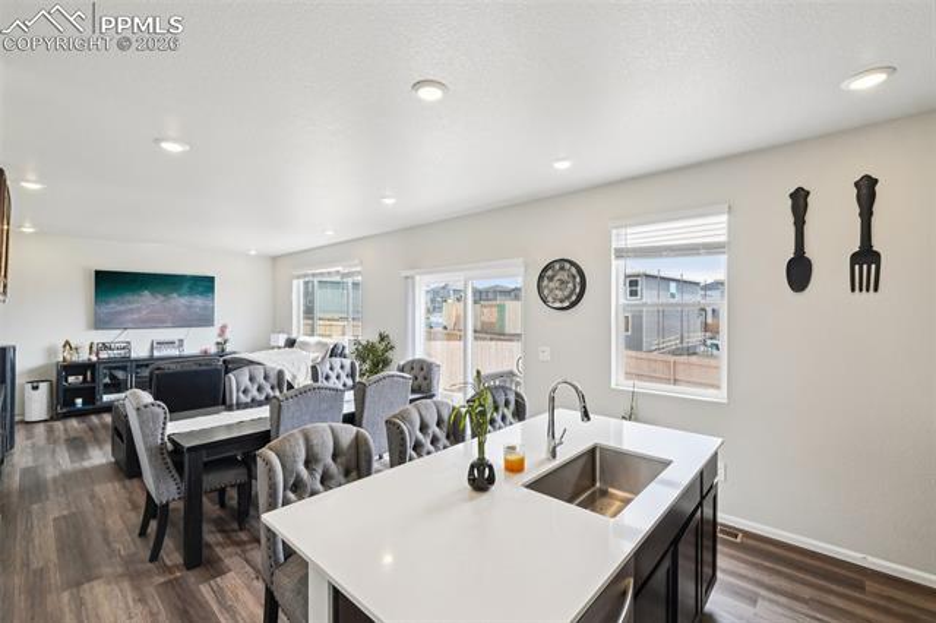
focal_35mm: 15
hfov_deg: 100.4
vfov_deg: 77.3
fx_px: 390
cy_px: 312
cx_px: 468
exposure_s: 1/30
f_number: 8
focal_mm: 10
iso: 800
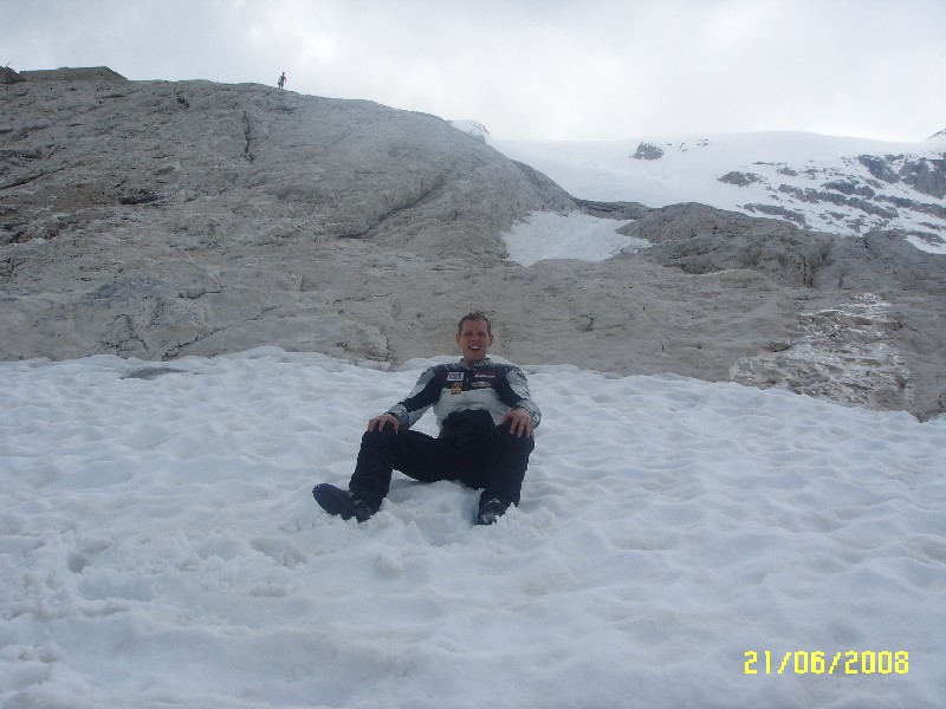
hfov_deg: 47.9
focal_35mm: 39
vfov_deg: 36.8
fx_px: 1066
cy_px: 354
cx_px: 473
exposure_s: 1/500
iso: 50
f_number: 6.3
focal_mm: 6.6
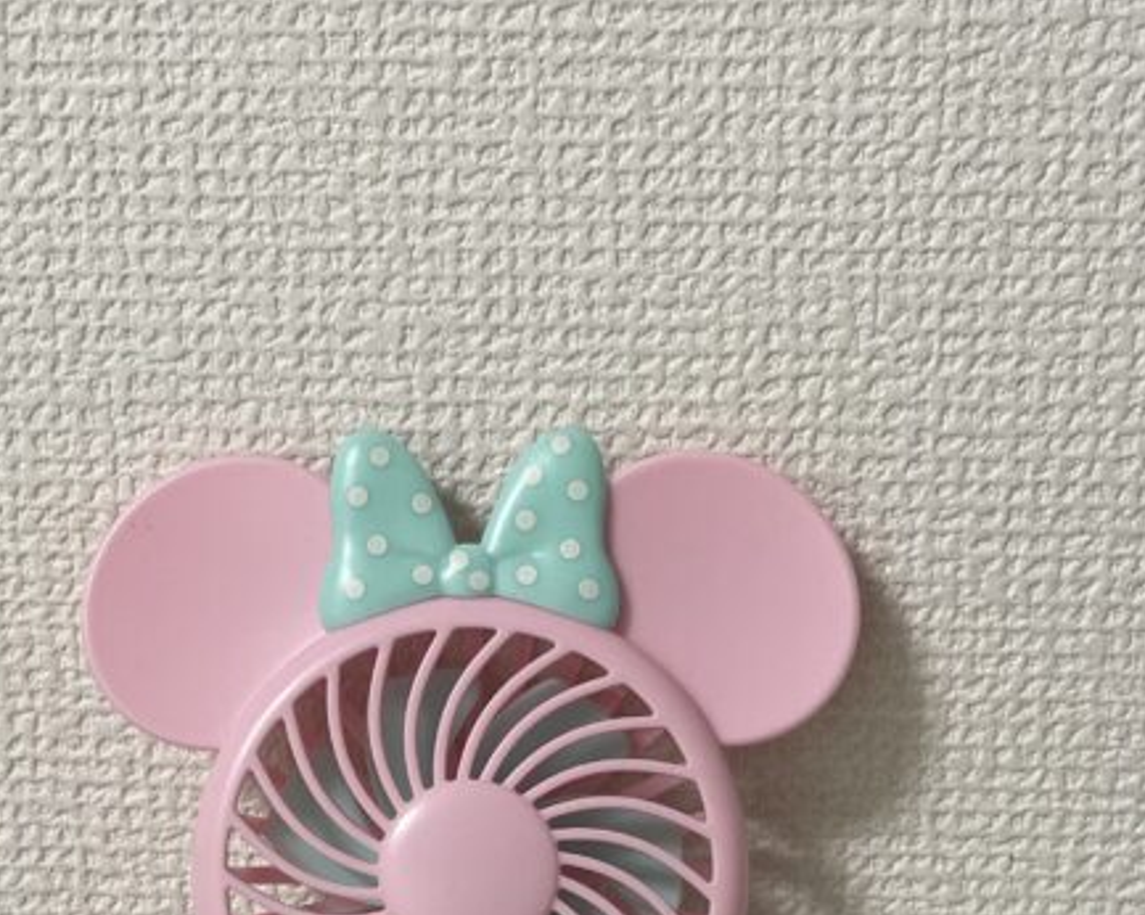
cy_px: 902
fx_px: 2032
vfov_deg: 24.3
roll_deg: +0.2
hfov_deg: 31.4
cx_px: 494
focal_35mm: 60
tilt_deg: -18.1
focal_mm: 4.2
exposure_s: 1/120
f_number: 1.6
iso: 100
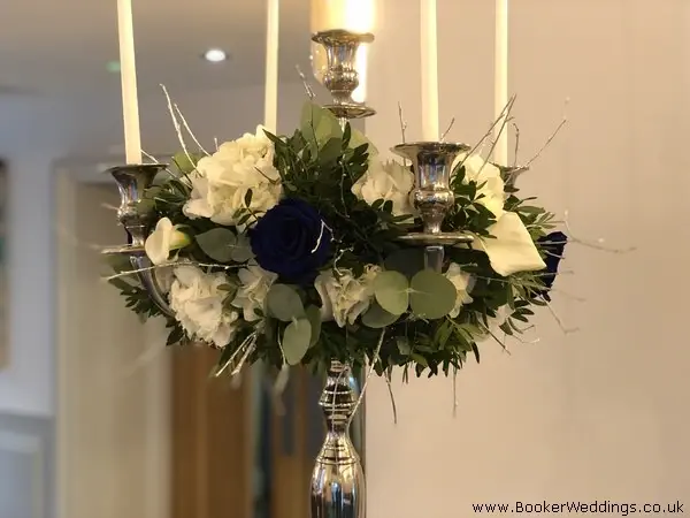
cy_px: 259
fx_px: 1037
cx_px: 345
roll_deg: +0.7
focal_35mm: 52
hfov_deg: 36.8
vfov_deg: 28.0
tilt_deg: -0.2
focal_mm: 6
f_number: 2.4
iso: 160
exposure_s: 1/14
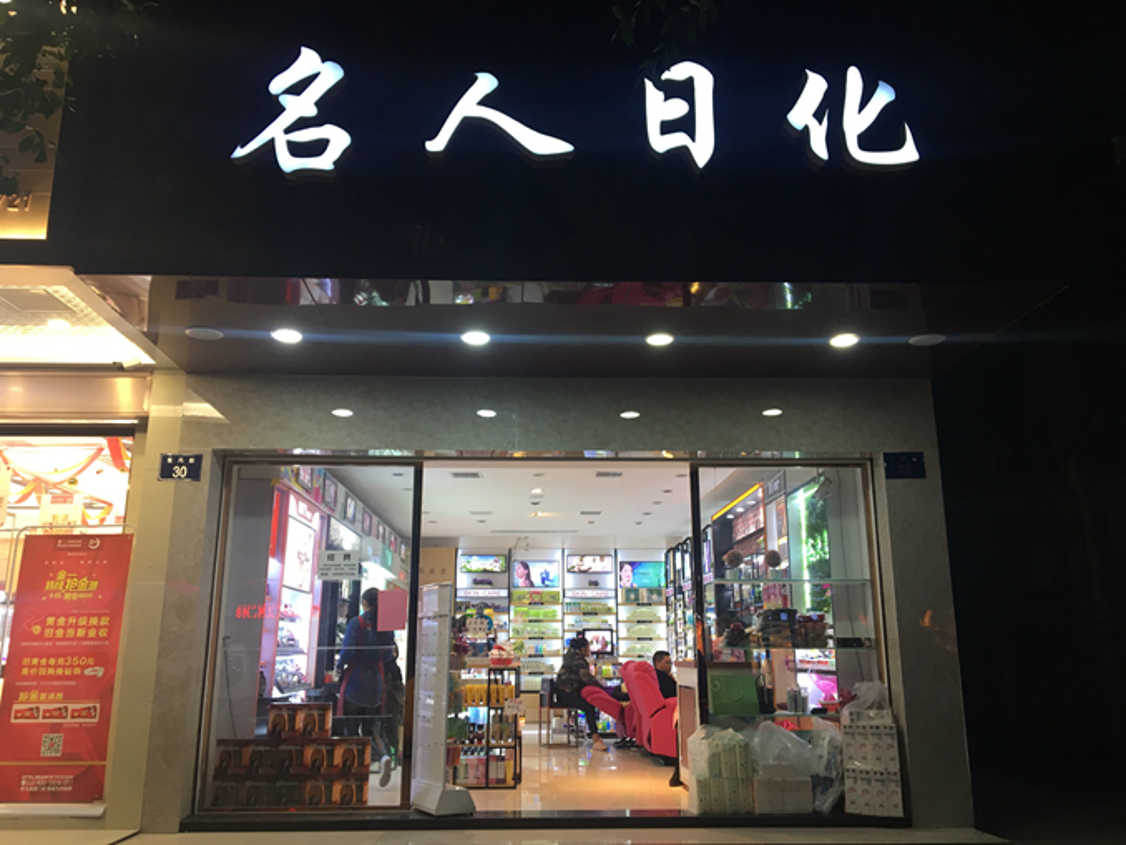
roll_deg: +0.0
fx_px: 944
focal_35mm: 29
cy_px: 422
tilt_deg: +14.0
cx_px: 563
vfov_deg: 48.3
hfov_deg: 61.6
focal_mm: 4.15
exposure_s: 1/33
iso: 64
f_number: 2.2
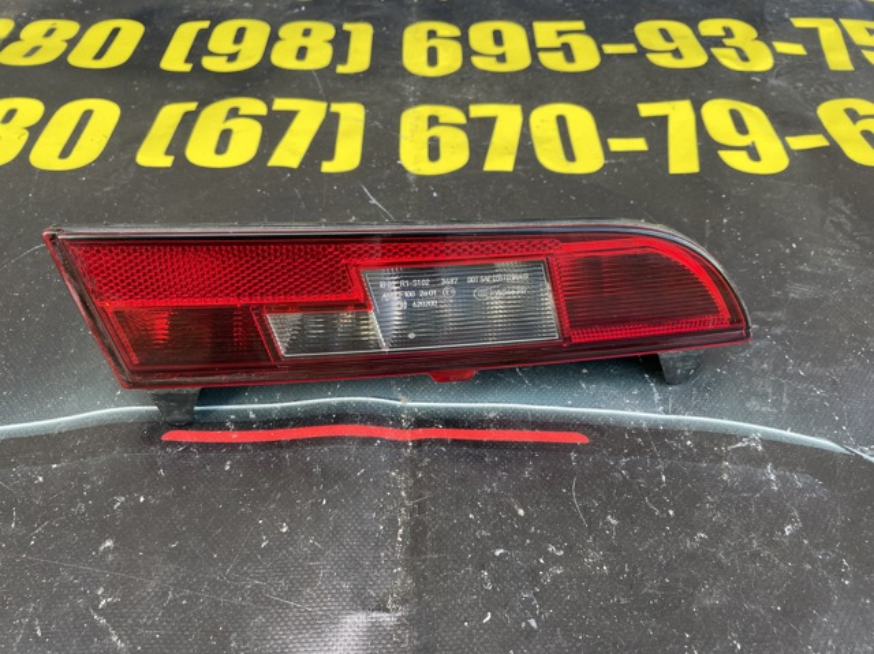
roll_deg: +0.6
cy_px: 327
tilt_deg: -44.8
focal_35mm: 26
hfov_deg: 67.3
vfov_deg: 53.0
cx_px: 437
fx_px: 656
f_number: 1.6
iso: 40
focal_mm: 4.2
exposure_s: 1/121
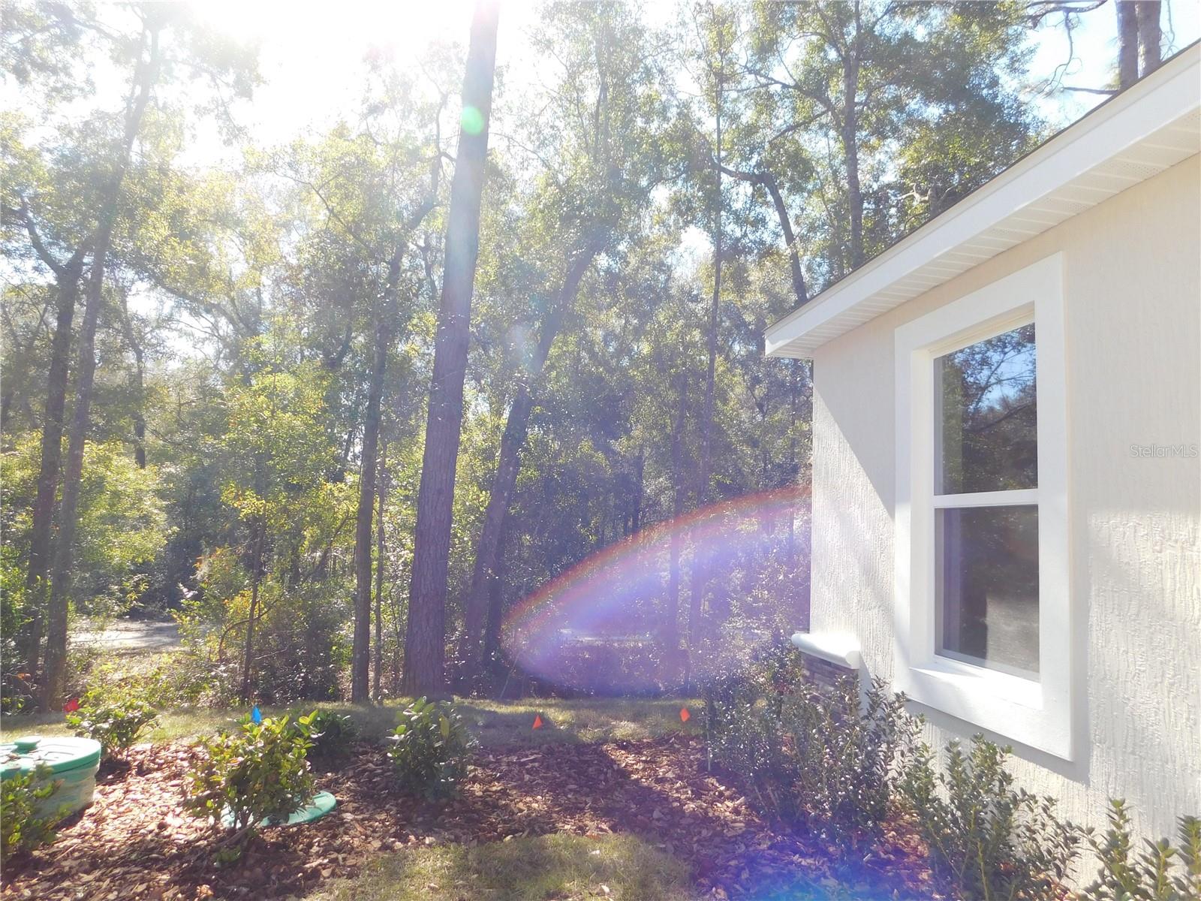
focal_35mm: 23
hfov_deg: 73.9
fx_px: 798
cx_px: 600
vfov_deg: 58.9
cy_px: 450
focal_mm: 4
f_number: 3
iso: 125
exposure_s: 1/400
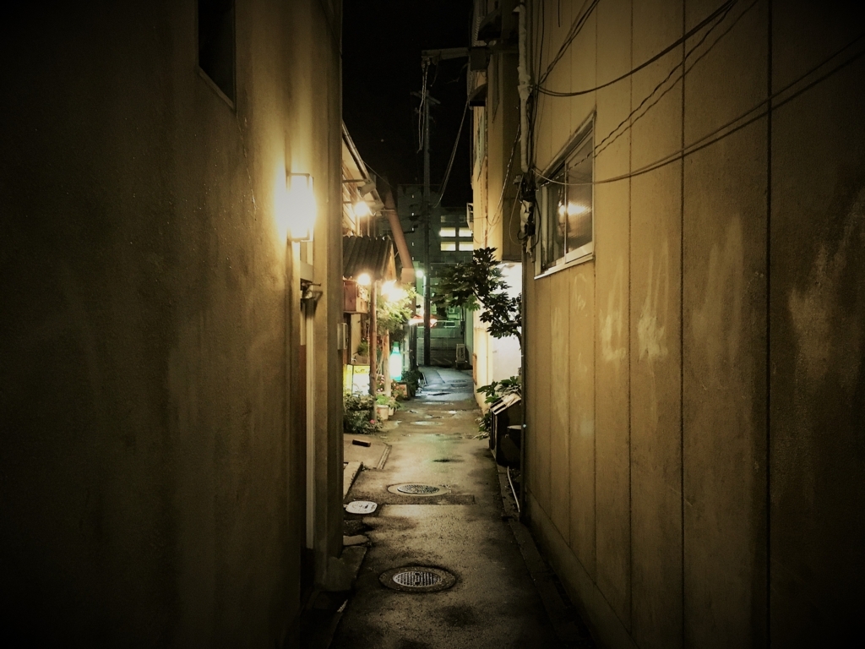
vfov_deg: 48.2
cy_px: 324
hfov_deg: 61.7
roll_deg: -0.7
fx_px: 725
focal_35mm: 29
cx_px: 432
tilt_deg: -0.8
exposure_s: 1/15
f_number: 2.2
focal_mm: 4.15
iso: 400
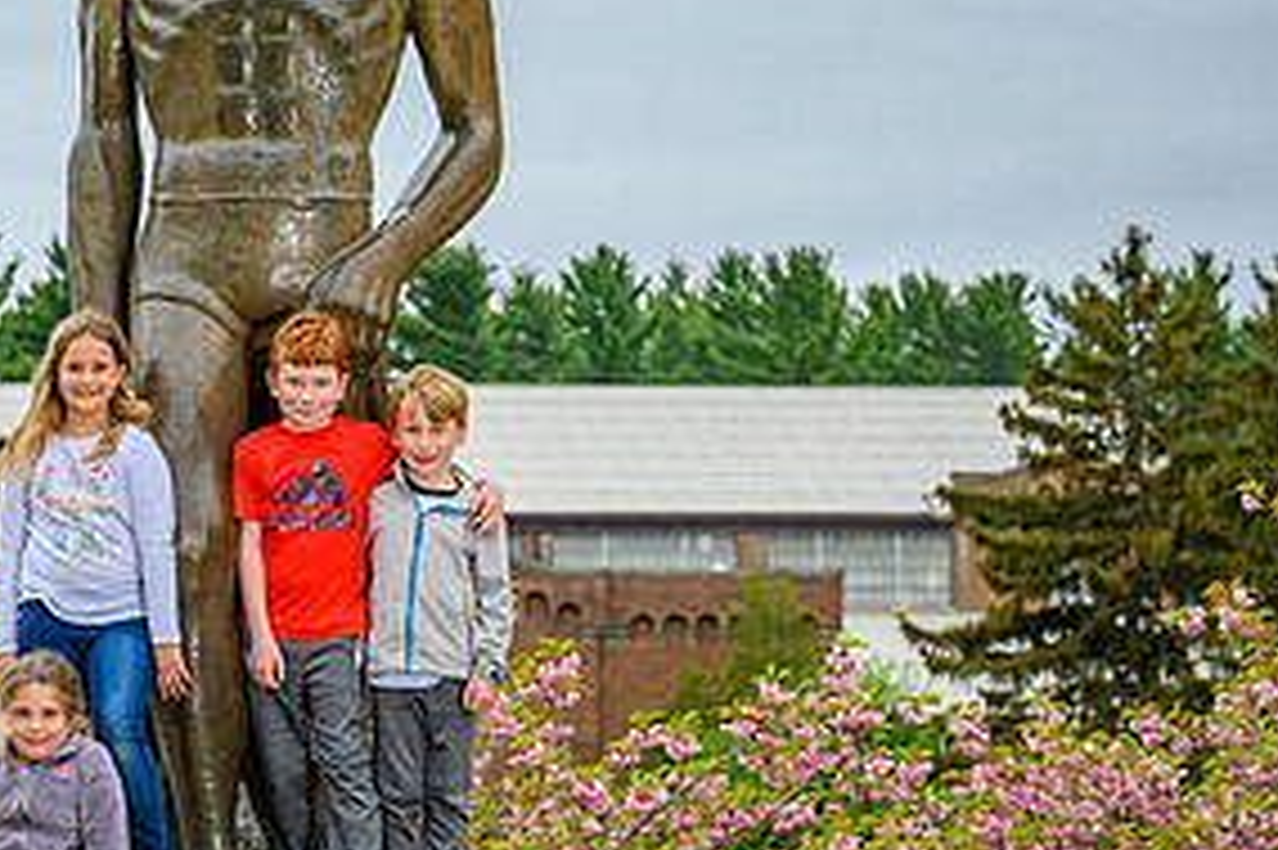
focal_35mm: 184
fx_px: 6528
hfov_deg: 11.1
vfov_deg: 7.5
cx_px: 270
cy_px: 472
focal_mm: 87
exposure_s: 1/160
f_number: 5.6
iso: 100
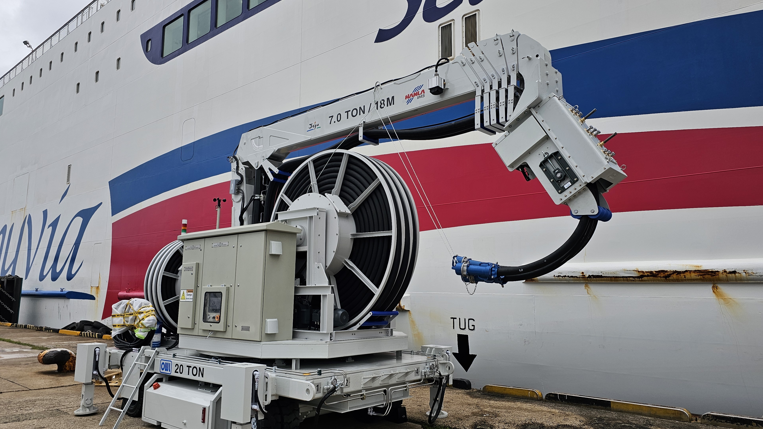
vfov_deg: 44.4
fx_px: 526
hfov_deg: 71.9
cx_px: 381
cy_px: 210
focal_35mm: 26
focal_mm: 6.3
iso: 32
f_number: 1.7
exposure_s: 1/207
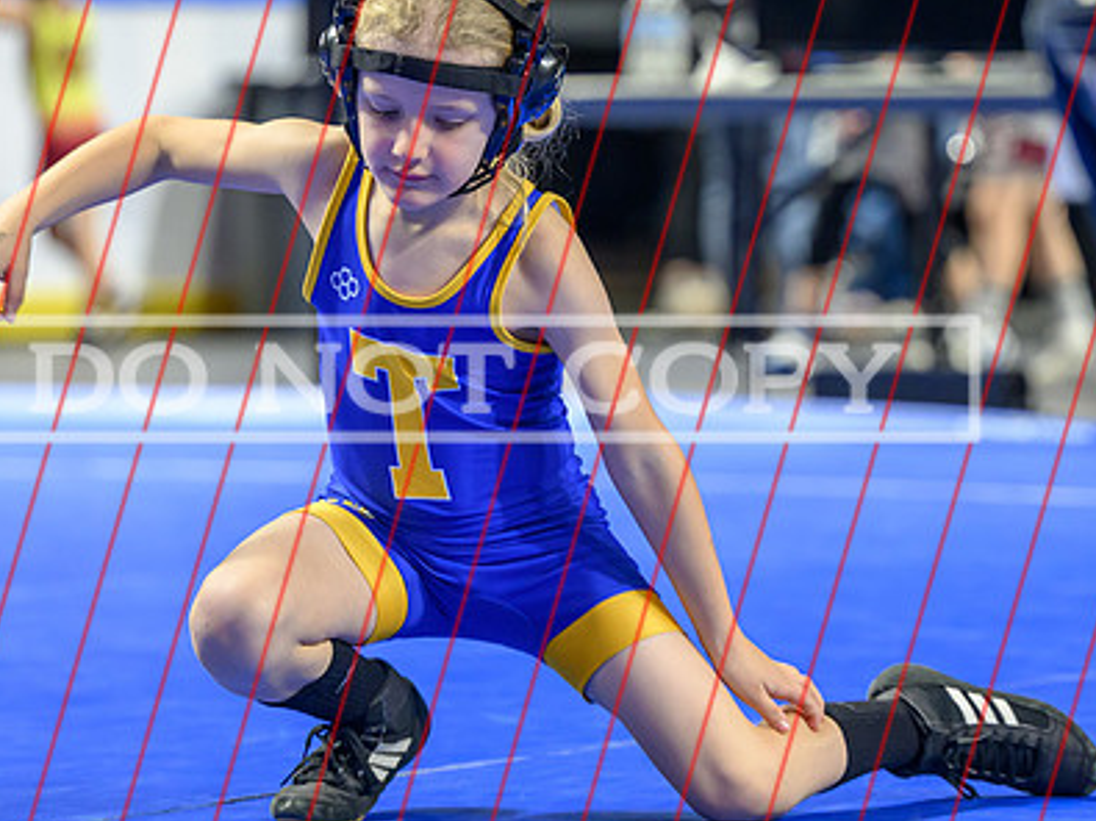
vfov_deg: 6.5
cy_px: 321
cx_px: 629
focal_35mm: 227
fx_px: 7185
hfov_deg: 8.7
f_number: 2.8
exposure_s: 1/500
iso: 2500
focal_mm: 115
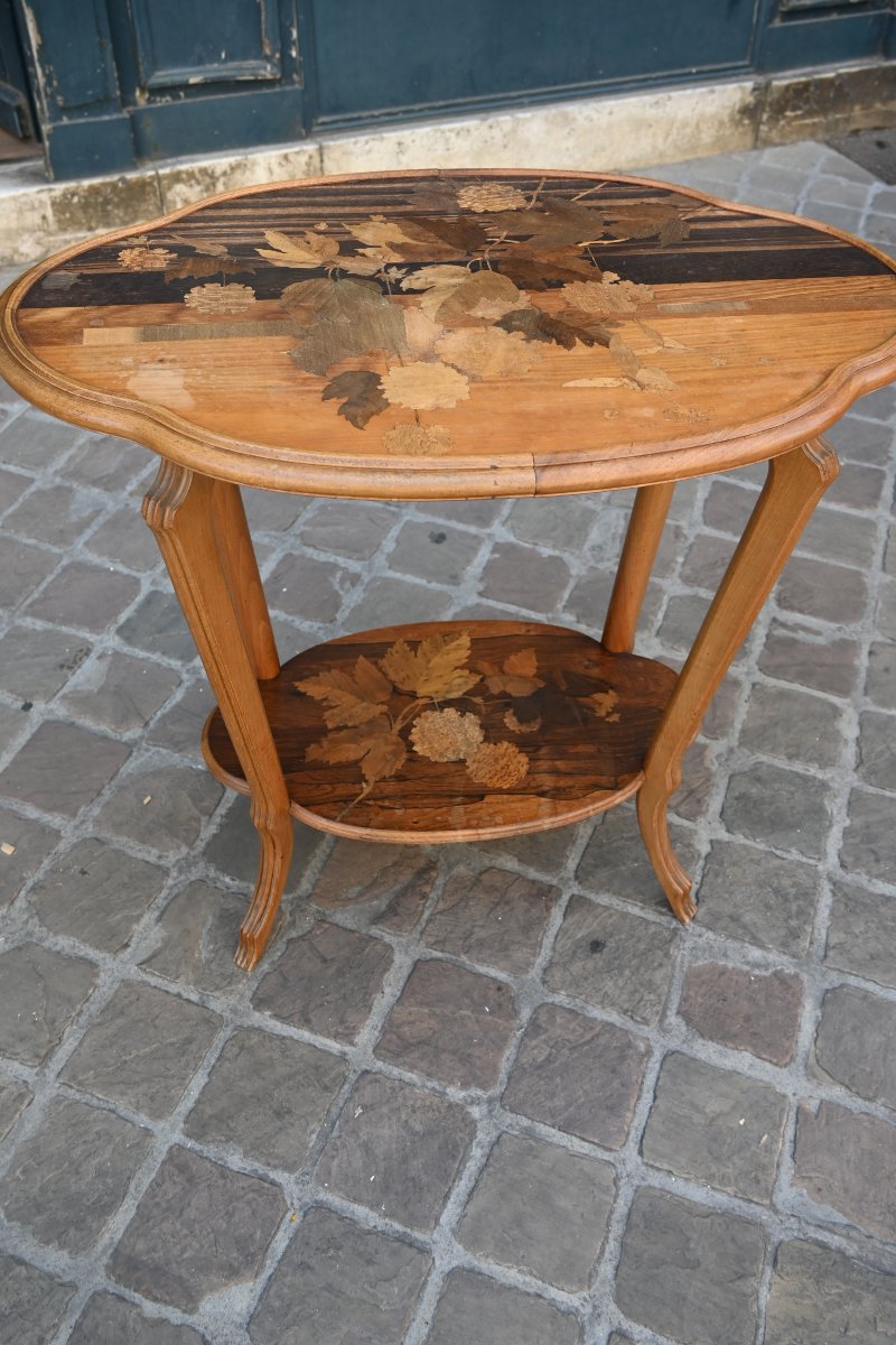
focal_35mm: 32
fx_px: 1204
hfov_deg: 40.8
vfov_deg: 58.3
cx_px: 448
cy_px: 672
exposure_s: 1/250
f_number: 4.5
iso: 200
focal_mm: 21.5
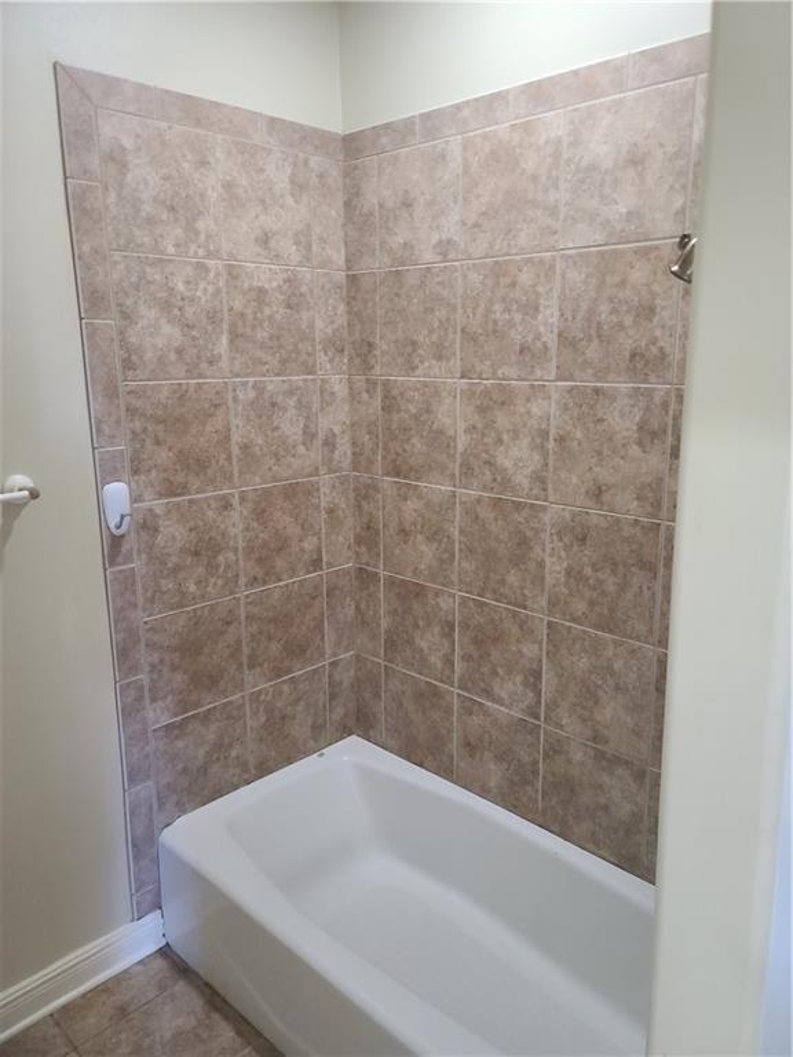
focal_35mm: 25
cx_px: 396
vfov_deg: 69.4
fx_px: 764
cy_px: 528
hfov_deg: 54.9
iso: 500
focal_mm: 7
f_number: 1.8
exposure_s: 1/30
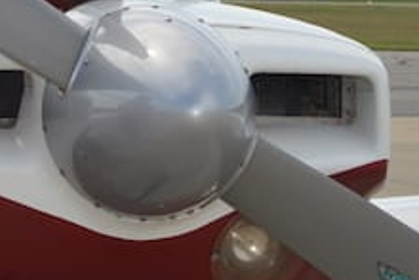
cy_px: -46
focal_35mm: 169
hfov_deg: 11.5
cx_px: -278
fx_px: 1966
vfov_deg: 8.1
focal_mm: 31
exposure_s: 1/200
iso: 100
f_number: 10
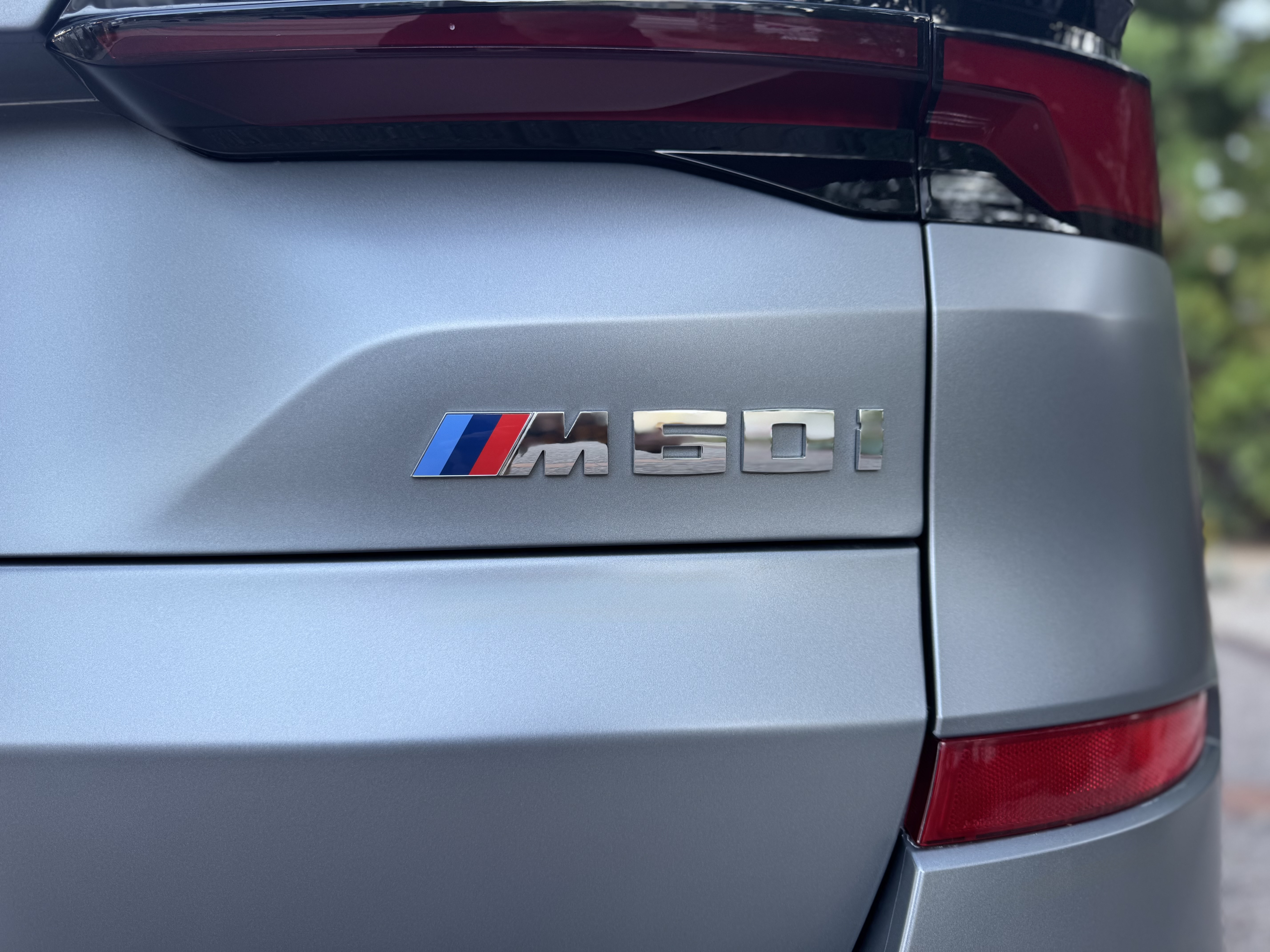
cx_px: 635
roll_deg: +1.0
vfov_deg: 56.8
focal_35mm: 24
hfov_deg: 71.6
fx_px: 881
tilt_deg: -0.1
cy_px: 476
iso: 80
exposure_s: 1/121
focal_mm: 6.76
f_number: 1.78
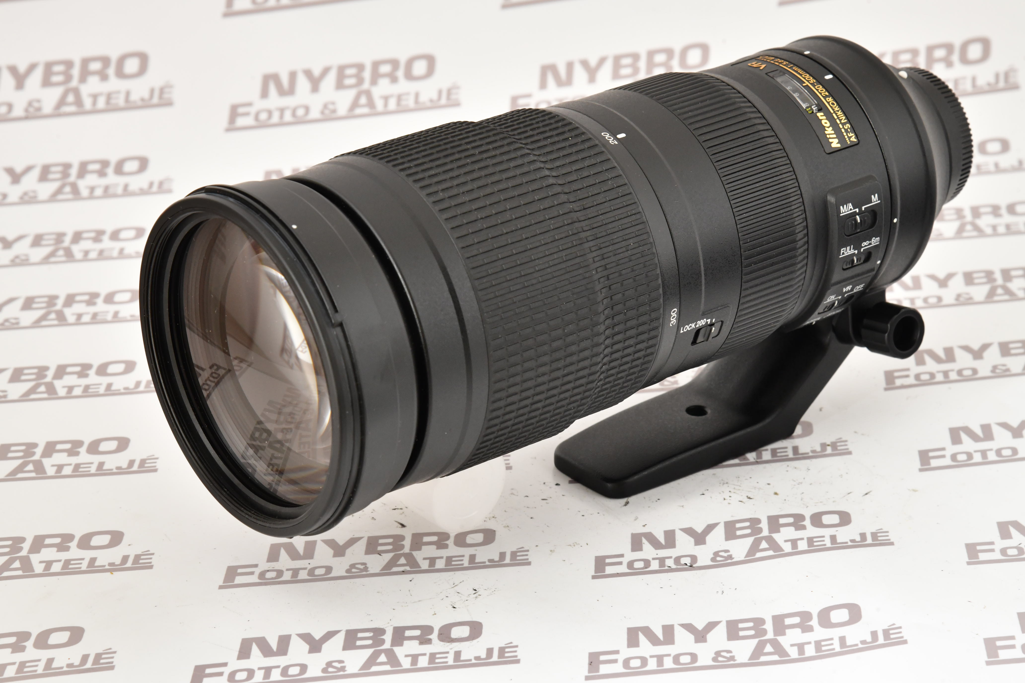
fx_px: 3416
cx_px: 512
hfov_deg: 17.1
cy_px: 342
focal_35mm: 120
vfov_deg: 11.4
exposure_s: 1/125
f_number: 14
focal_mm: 120
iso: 1600
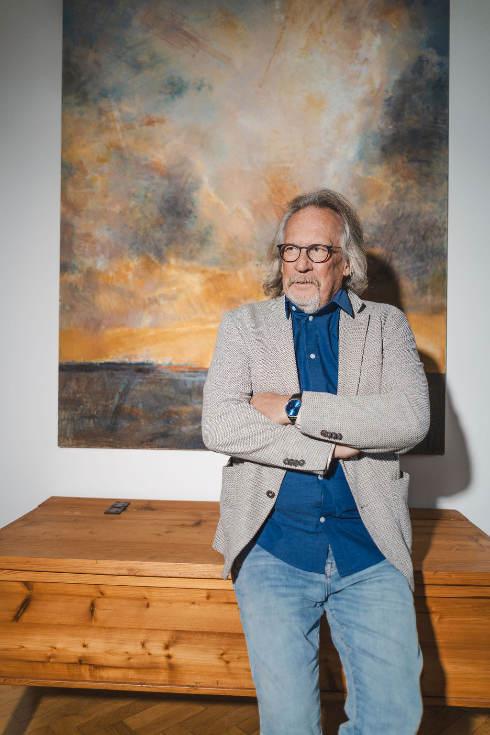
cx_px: 245
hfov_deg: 46.4
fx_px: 572
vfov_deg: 65.5
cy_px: 368
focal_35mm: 28
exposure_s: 1/100
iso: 100
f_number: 2
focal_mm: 28
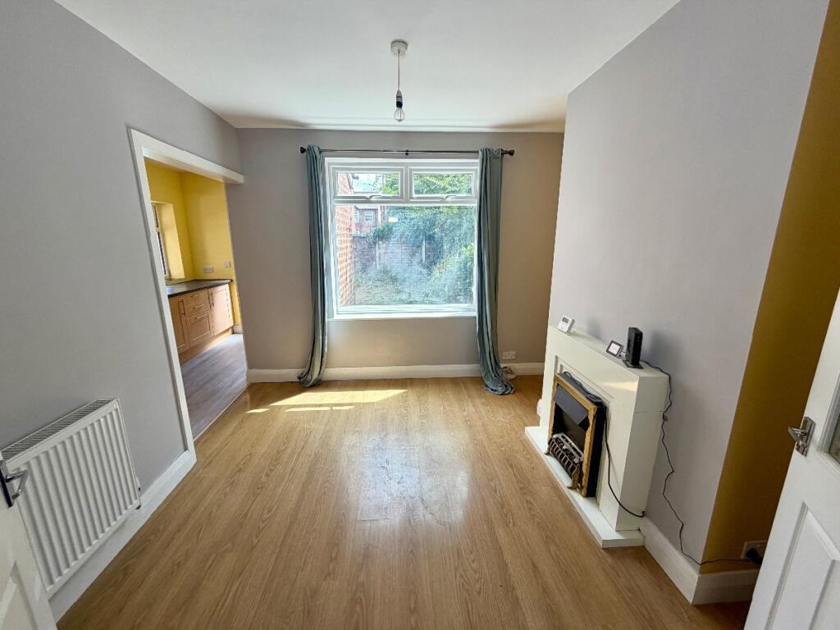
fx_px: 340
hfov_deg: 102.1
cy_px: 315
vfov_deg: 85.7
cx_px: 420
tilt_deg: -12.7
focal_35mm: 14
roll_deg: +0.3
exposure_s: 1/121
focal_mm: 2.22
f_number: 2.2
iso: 50
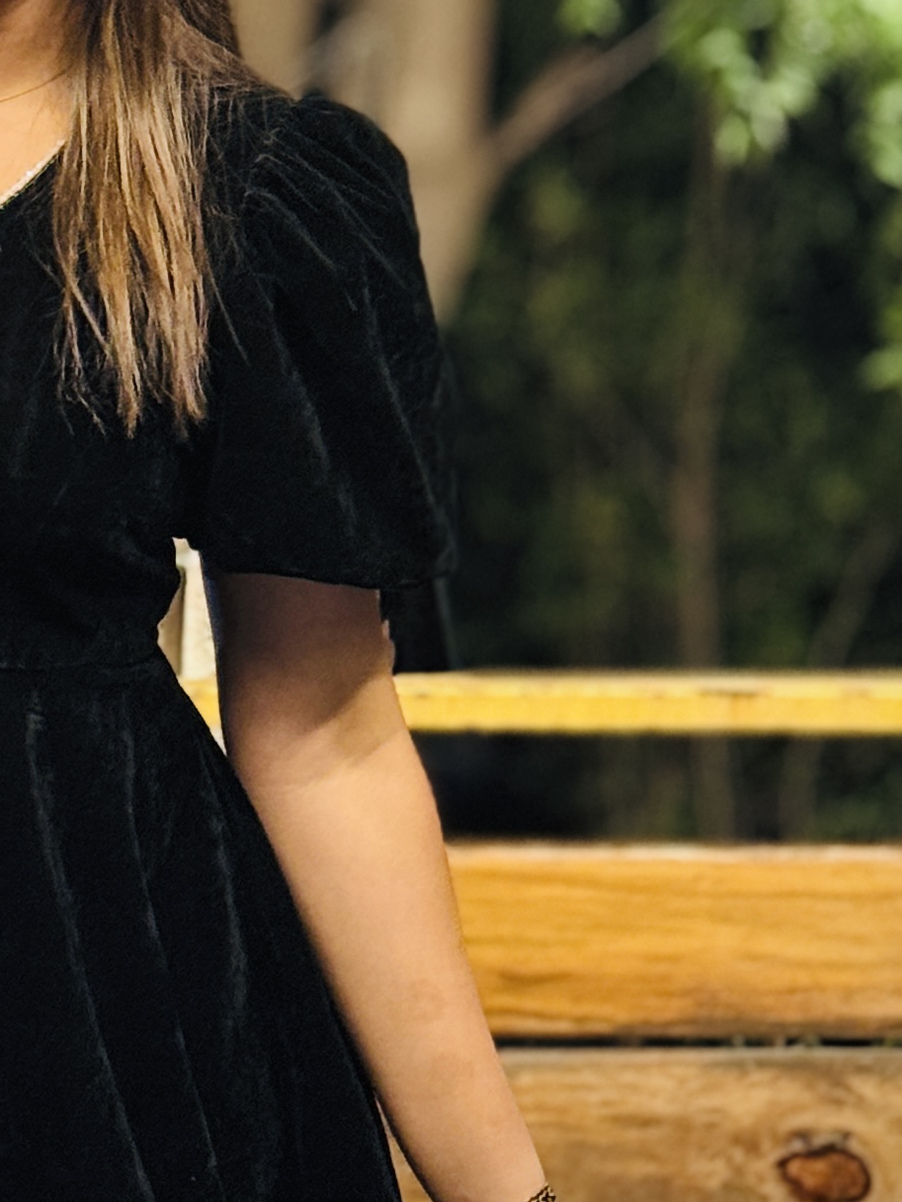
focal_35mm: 159
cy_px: -147
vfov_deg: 12.2
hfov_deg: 9.2
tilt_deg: -1.1
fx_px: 5523
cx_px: -128
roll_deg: +0.5
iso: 320
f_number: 1.78
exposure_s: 1/33
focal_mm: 6.76
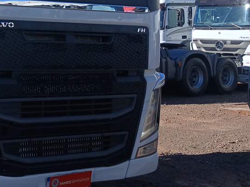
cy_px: 18
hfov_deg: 25.0
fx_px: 513
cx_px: -41
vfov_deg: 20.3
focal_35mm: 71
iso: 20
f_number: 1.8
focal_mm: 3.98
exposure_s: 1/635
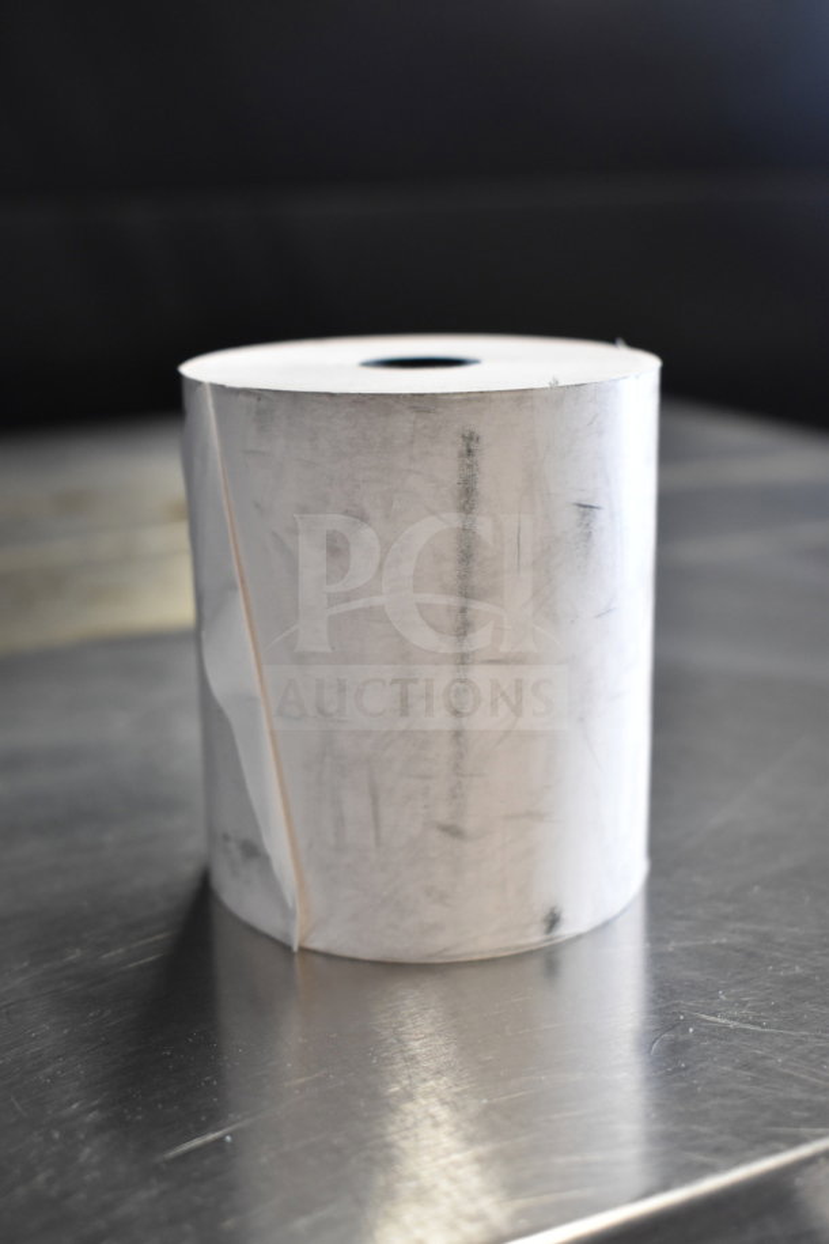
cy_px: 622
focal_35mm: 45
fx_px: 1554
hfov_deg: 29.9
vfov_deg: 43.6
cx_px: 414
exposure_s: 1/50
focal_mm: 30
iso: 1100
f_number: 4.2
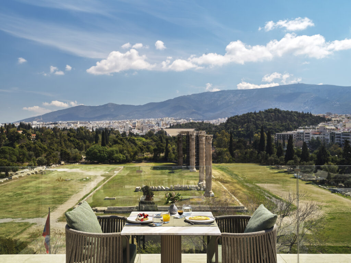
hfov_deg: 52.6
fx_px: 355
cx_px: 176
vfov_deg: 40.7
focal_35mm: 35
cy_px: 132
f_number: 11
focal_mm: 45
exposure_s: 1/90
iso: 200
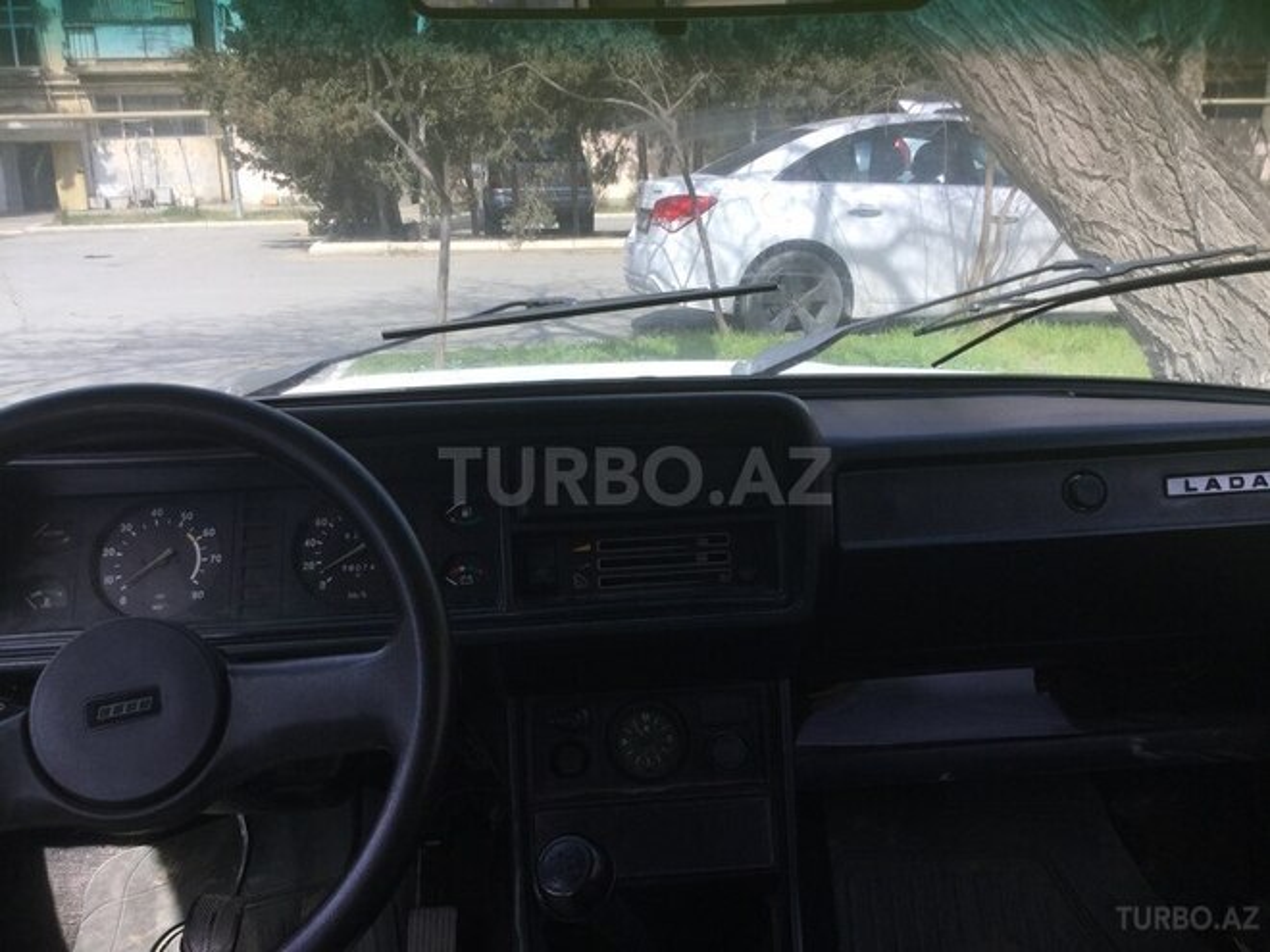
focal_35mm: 31
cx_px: 635
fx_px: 1137
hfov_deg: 58.4
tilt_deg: -13.2
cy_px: 476
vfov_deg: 45.4
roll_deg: +1.3
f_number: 2.4
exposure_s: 1/348
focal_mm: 3.3
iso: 25
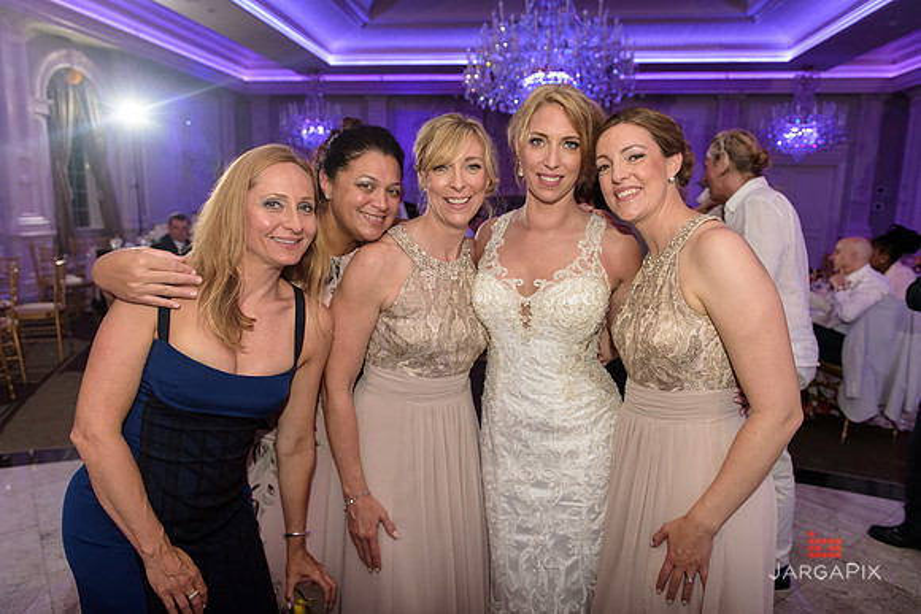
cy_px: 307
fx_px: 614
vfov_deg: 53.2
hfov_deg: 73.7
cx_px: 460
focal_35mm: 24
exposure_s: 1/125
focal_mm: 24
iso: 1600
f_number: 3.2
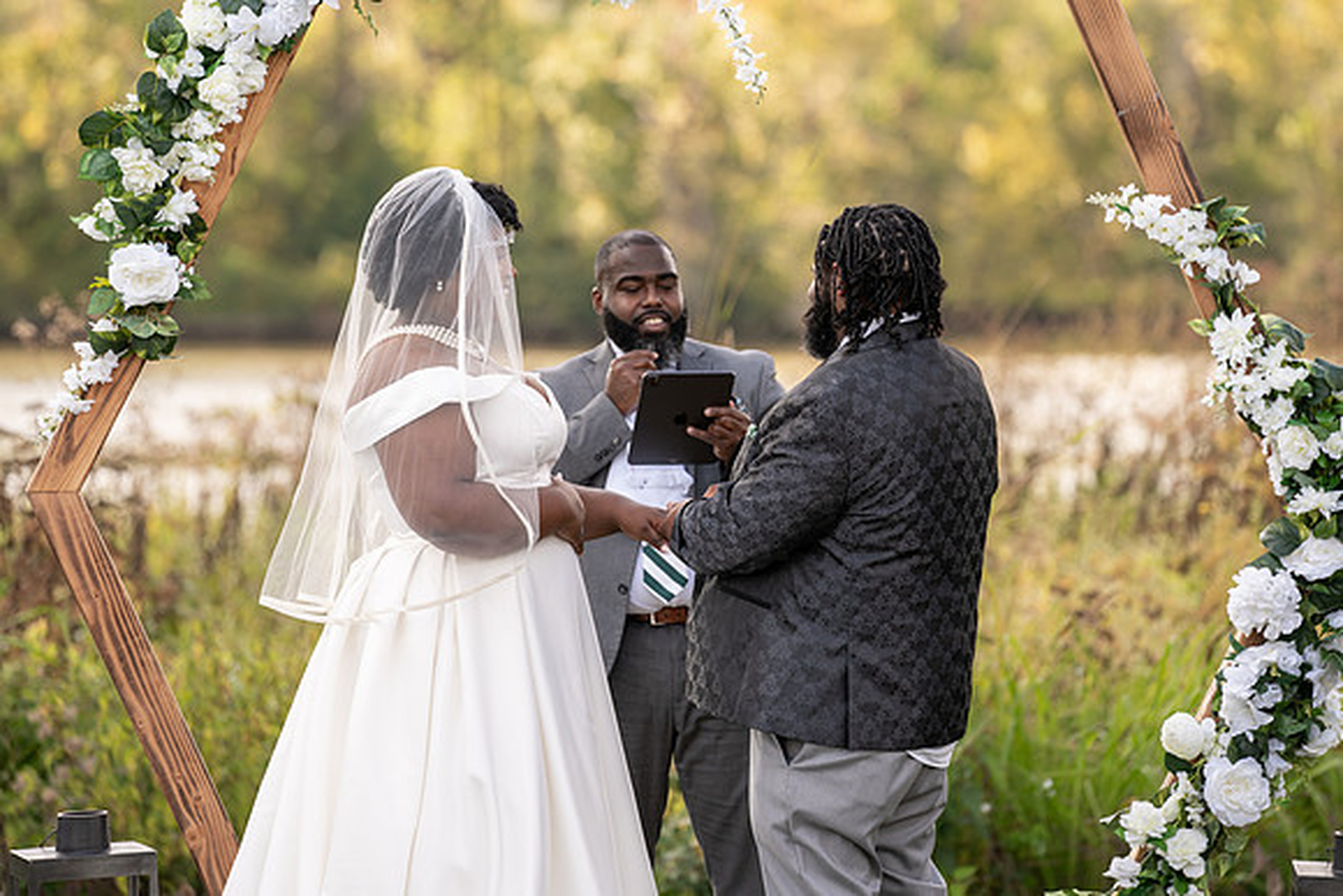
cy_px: 448
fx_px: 7470
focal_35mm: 200
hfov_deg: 10.3
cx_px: 672
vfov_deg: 6.9
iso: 100
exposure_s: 1/160
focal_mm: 198
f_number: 4
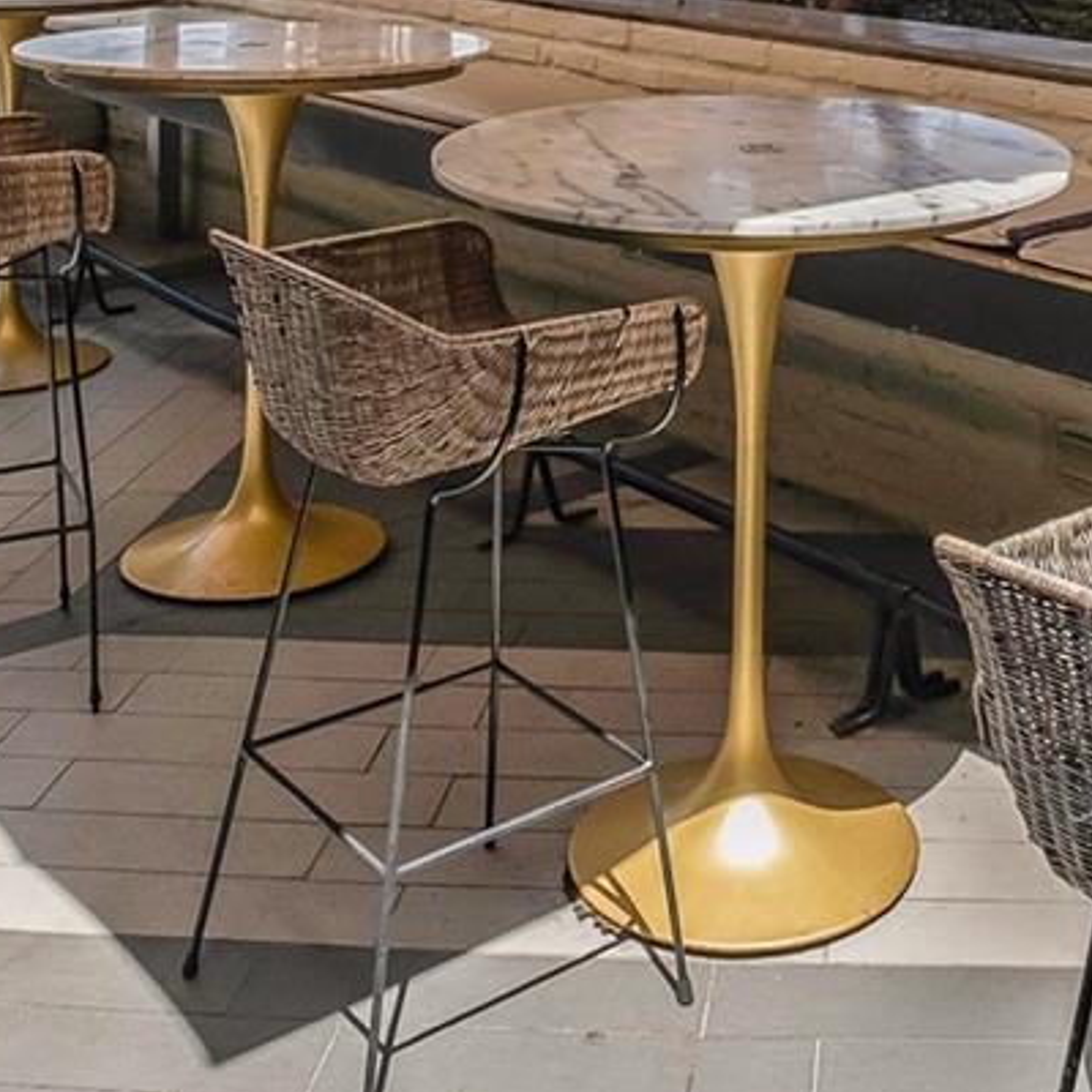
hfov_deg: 32.4
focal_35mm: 51
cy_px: -120
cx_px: 882
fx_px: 1820
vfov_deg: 29.9
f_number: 8
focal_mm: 10
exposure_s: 1/500
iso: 800
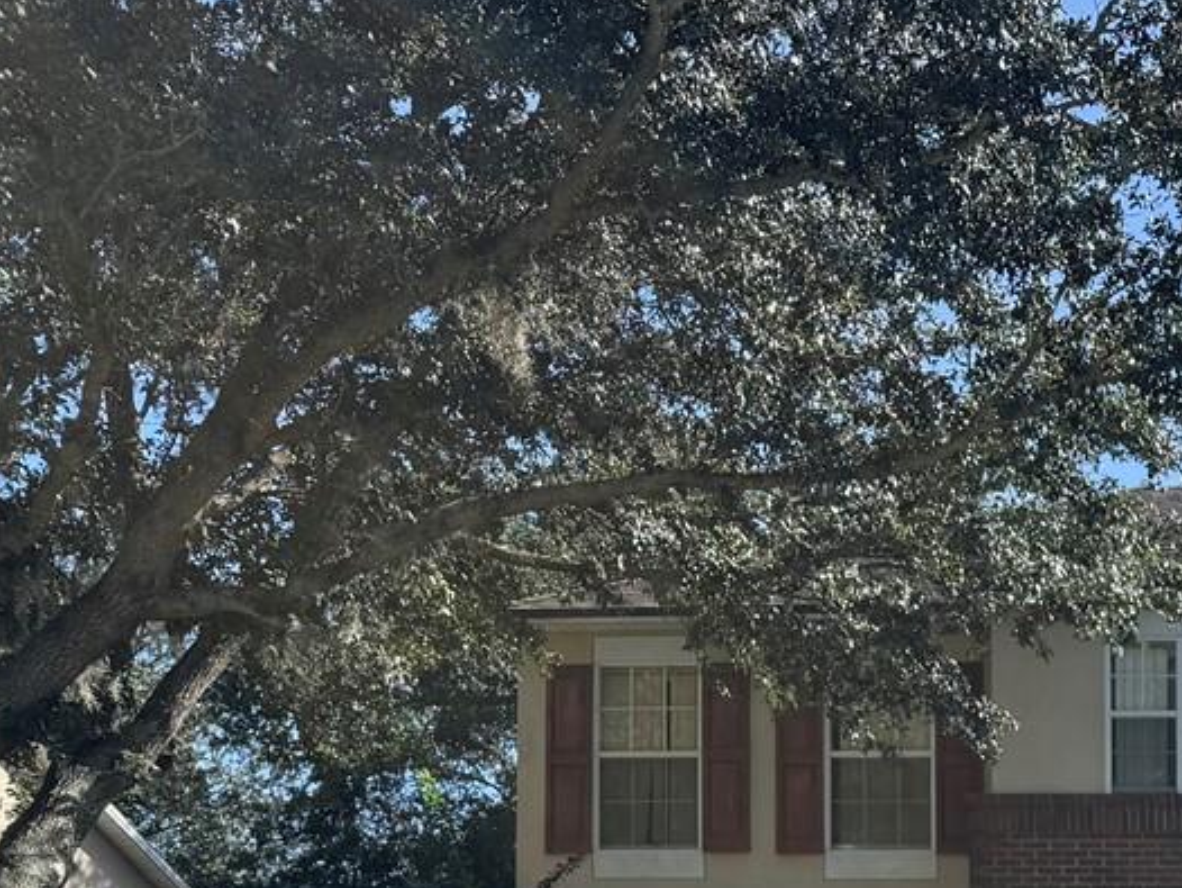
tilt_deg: +0.5
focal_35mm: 73
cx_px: 1593
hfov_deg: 23.2
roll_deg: -0.2
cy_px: 1261
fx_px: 2494
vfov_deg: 18.3
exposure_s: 1/2105
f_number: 1.78
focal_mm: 6.76
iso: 80
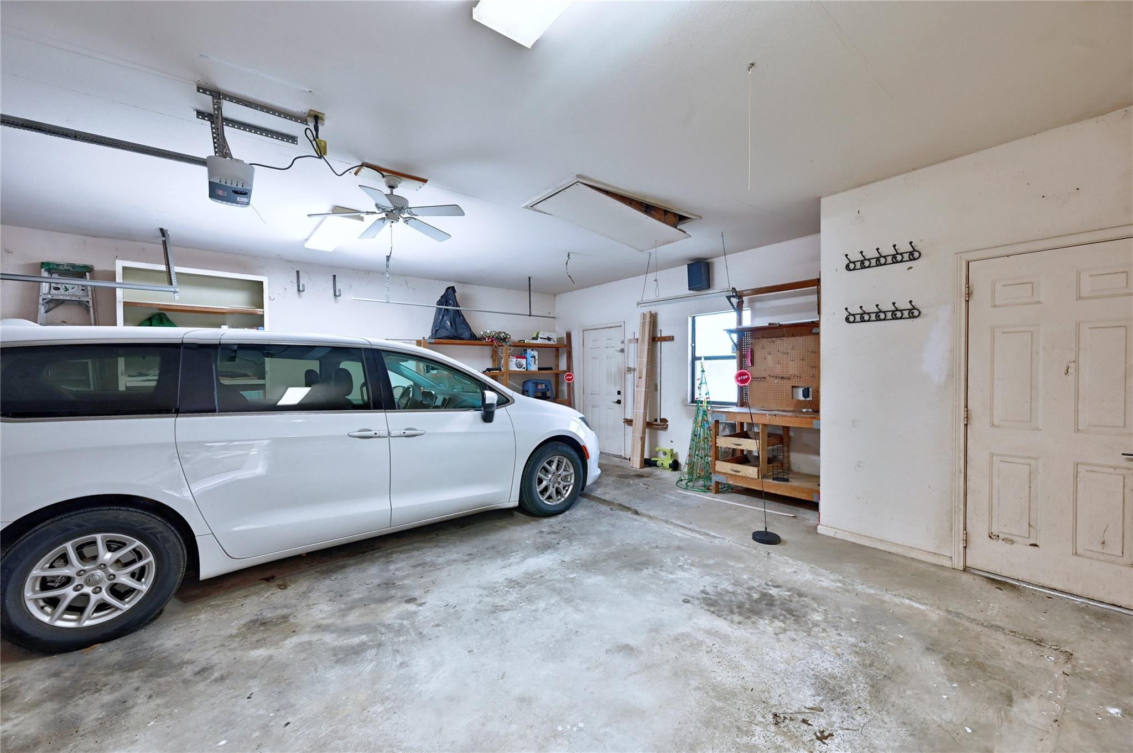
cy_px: 376
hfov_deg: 104.3
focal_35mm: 14
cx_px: 566
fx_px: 440
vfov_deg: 81.1
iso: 400
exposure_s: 1/3.33
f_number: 8
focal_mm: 14
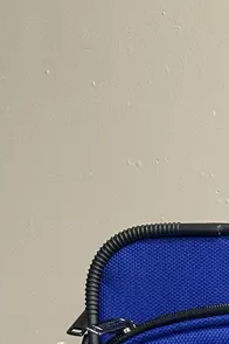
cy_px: 538
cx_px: 417
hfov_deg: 13.9
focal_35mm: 87
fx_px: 830
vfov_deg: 19.8
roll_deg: -0.9
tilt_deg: -10.0
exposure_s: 1/50
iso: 200
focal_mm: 6.86
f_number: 1.78
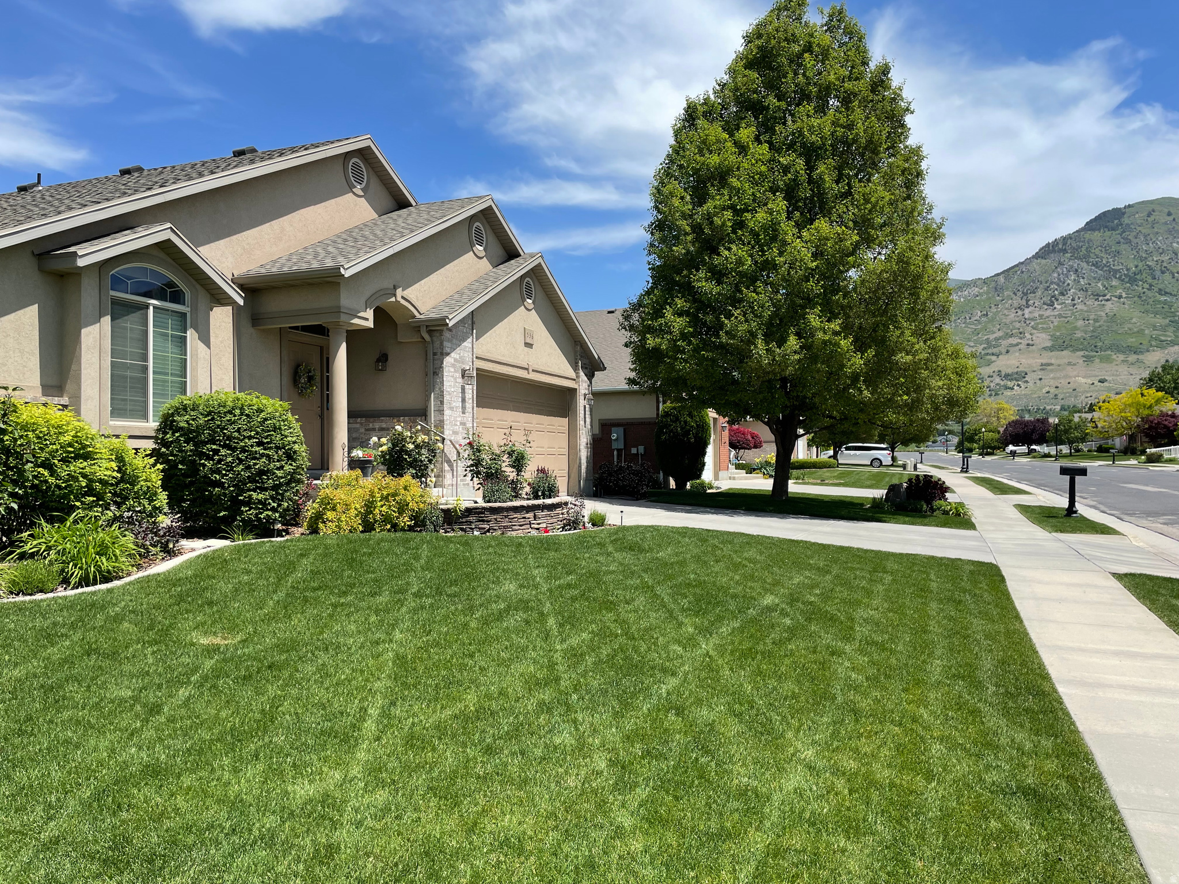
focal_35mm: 26
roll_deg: +1.1
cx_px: 590
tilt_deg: +1.2
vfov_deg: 53.1
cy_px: 442
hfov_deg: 67.3
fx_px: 886
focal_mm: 4.2
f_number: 1.6
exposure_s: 1/3040
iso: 32
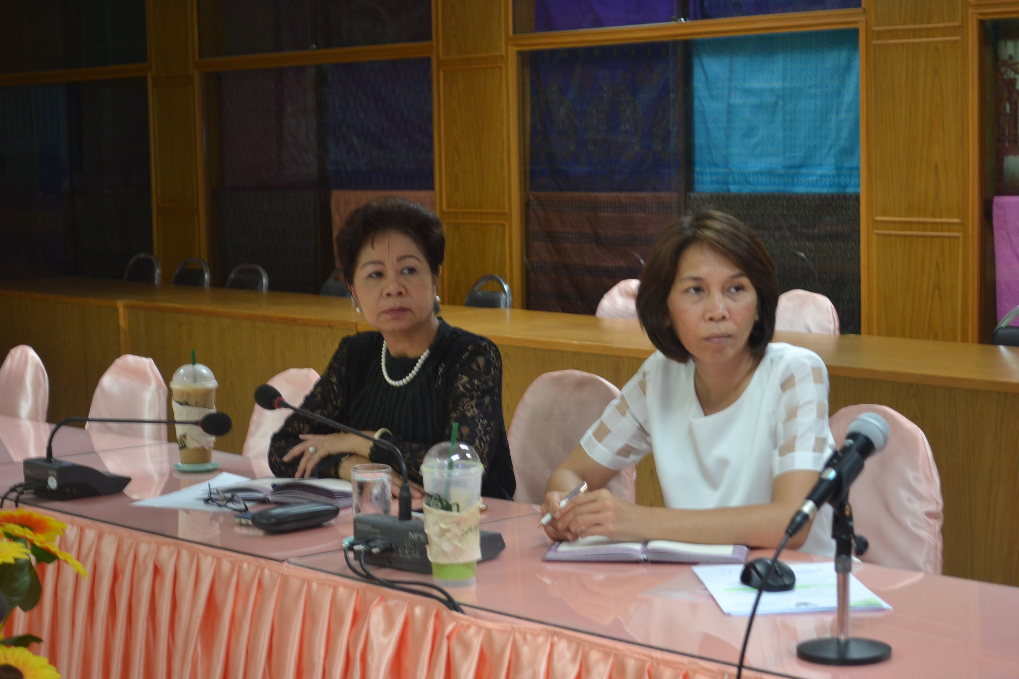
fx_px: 2038
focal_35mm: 72
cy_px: 340
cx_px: 510
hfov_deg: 28.1
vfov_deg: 18.9
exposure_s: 1/15
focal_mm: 48
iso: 500
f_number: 5.3
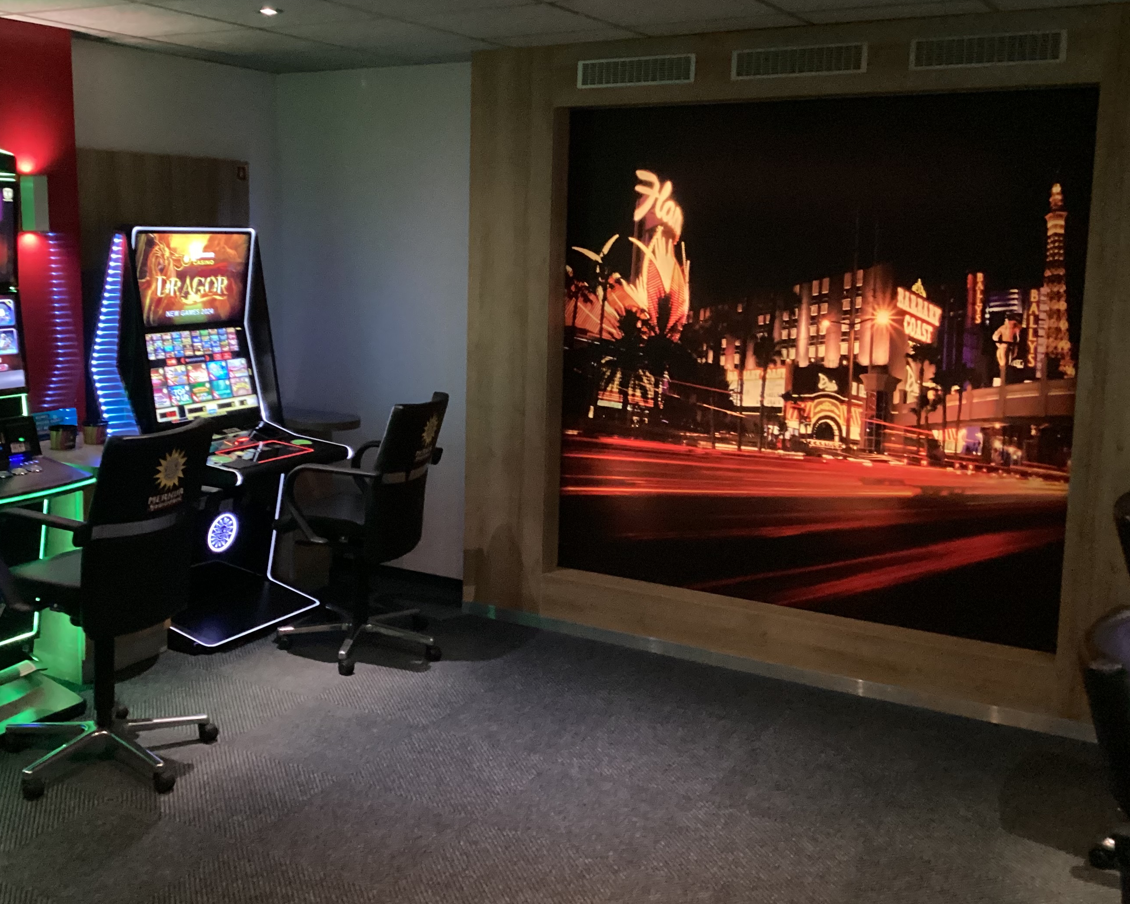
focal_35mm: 38
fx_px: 1271
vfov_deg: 39.1
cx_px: 427
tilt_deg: -7.6
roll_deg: +0.1
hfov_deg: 47.5
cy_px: 380
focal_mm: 3.3
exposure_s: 1/25
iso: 400
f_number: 2.4
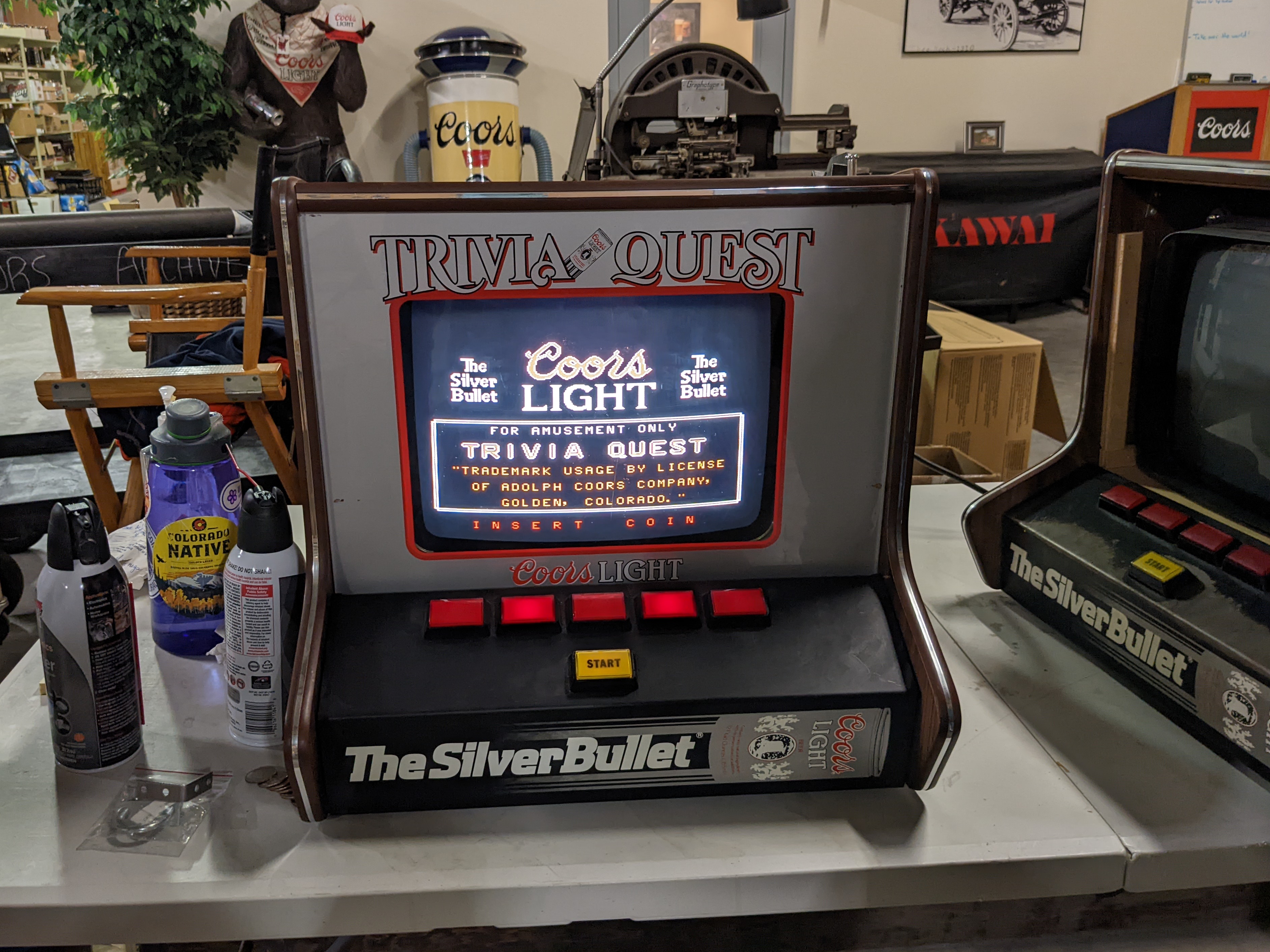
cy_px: 443
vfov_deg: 48.2
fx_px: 1064
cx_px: 594
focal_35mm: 29
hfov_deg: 61.6
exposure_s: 1/24
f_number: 1.73
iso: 107
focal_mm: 4.38
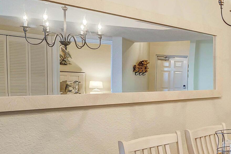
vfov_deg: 32.5
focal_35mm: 41
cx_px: 314
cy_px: 92
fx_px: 263
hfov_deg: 32.5
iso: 100
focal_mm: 12
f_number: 5.6
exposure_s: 1/2.5
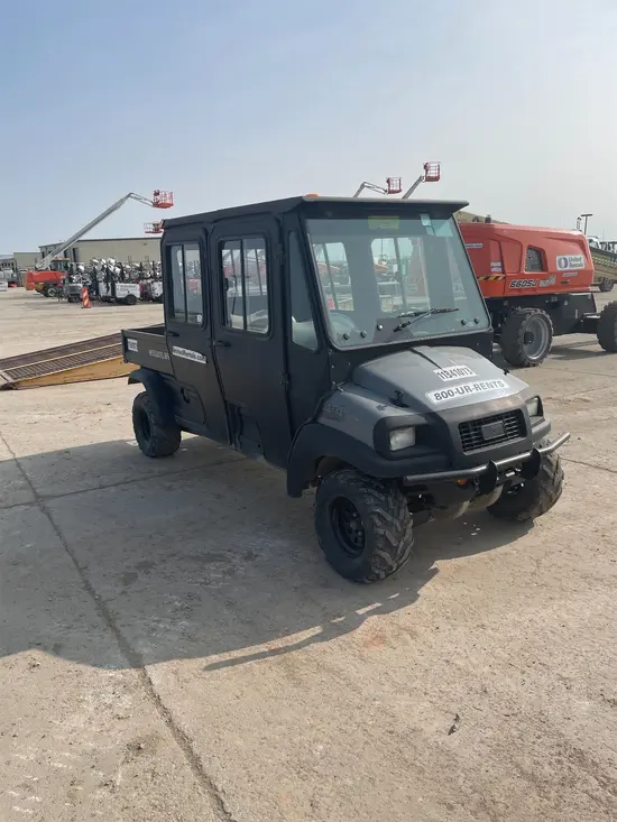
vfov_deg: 67.3
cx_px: 308
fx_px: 618
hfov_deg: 53.1
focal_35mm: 26
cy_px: 411
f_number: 1.6
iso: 32
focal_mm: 4.2
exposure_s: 1/4132
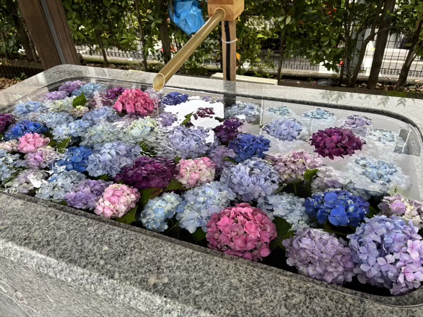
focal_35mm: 26
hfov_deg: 67.3
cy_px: 158
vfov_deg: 53.1
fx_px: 318
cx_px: 212
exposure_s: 1/121
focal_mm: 5.96
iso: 100
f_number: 1.6
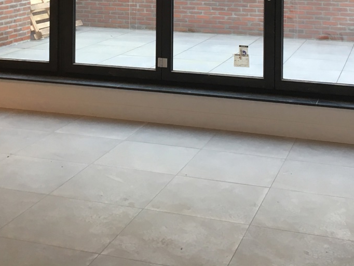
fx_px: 696
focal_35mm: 68
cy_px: -45
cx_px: 151
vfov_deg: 20.4
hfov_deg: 28.5
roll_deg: +0.0
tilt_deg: -2.3
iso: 25
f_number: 2.2
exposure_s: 1/33
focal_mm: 4.15
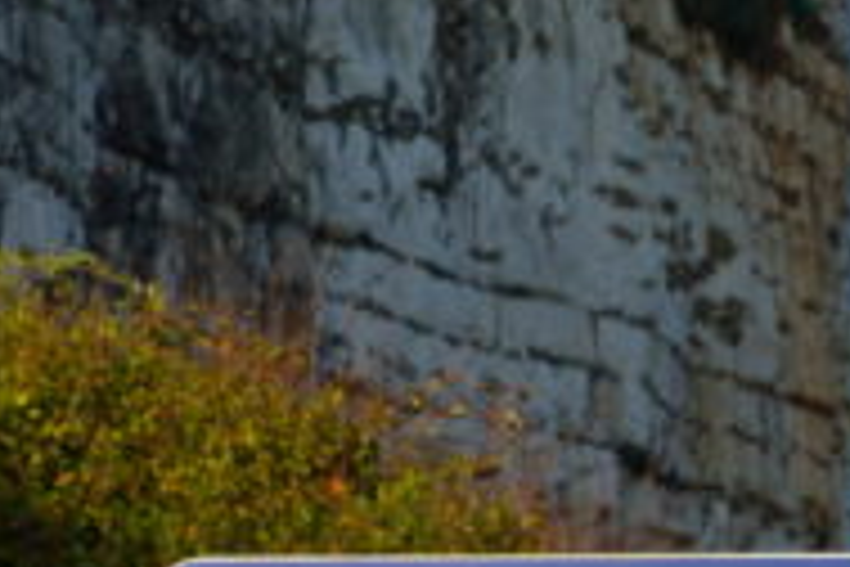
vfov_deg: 4.9
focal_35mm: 276
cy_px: 983
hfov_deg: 7.4
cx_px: 1061
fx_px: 6516
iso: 100
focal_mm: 51
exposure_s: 1/125
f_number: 8
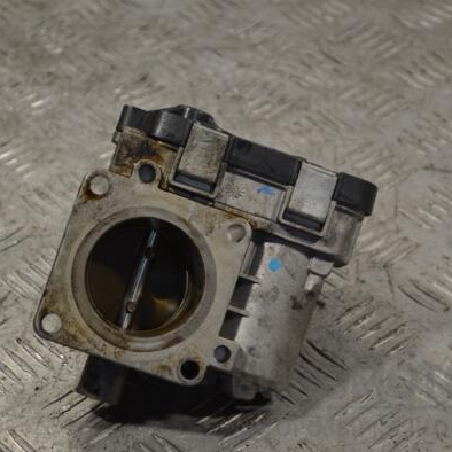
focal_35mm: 107
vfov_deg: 16.3
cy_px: 228
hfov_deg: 16.3
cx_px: 211
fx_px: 1575
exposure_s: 1/30
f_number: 5.6
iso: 160
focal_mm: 55
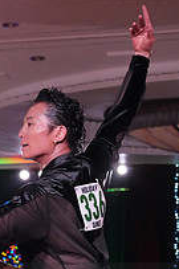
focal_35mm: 146
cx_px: 10
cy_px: 307
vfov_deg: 13.7
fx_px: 1091
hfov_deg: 9.3
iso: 6400
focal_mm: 51
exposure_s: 1/320
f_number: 5
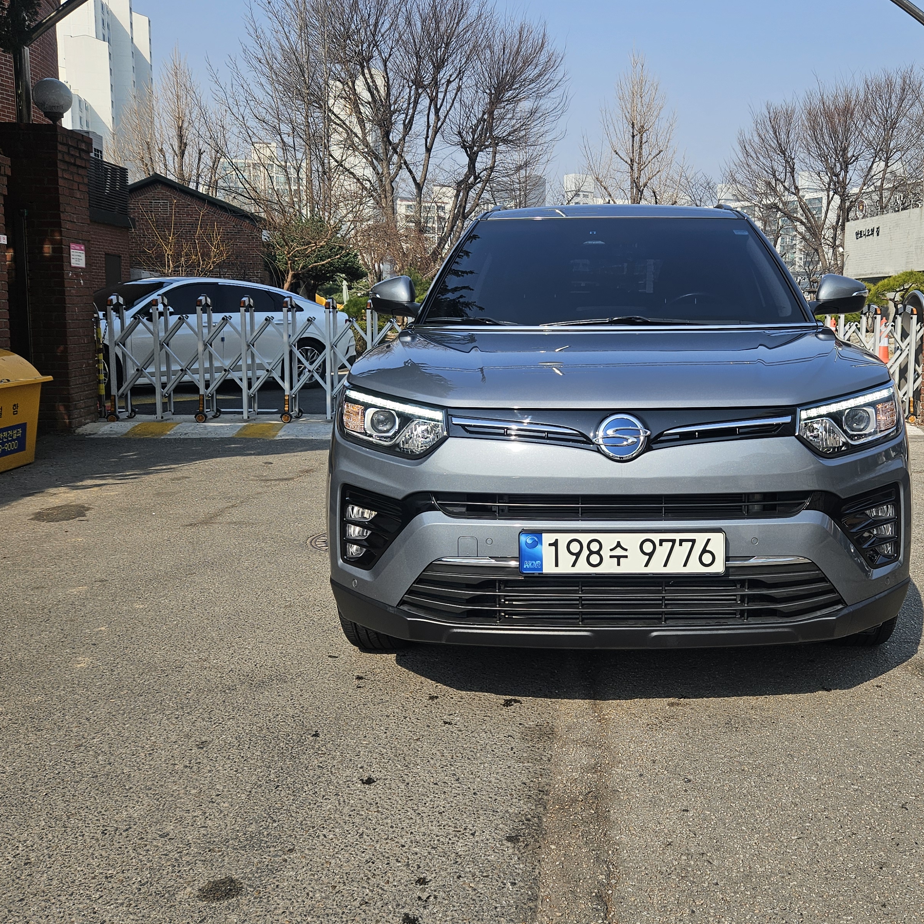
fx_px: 1027
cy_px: 406
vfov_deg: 48.3
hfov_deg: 47.8
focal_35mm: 34
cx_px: 604
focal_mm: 5.4
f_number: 1.8
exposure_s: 1/2000
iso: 32
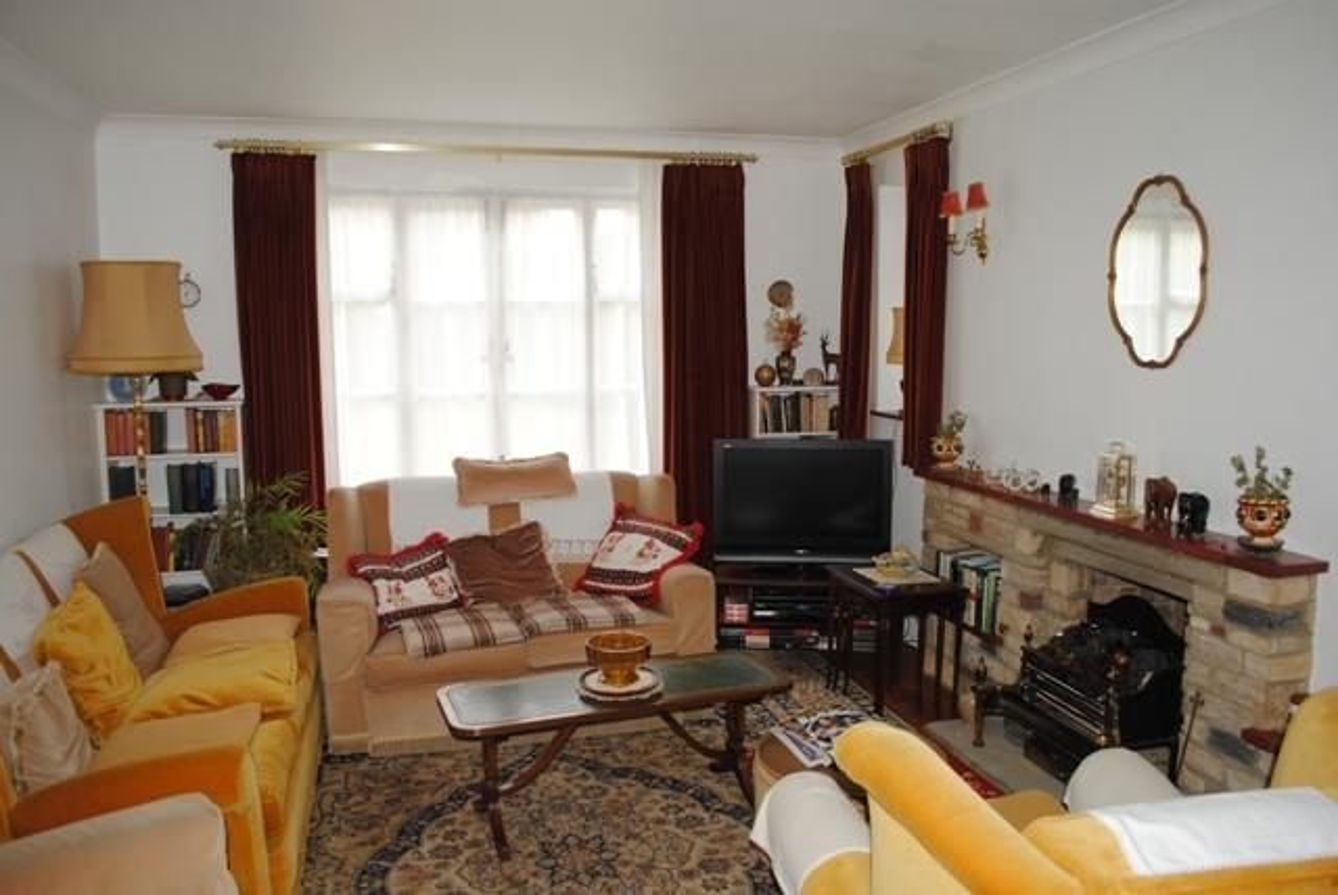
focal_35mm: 27
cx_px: 669
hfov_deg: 67.3
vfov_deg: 48.0
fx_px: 1004
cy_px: 448
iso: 400
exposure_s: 1/60
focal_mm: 18
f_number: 4
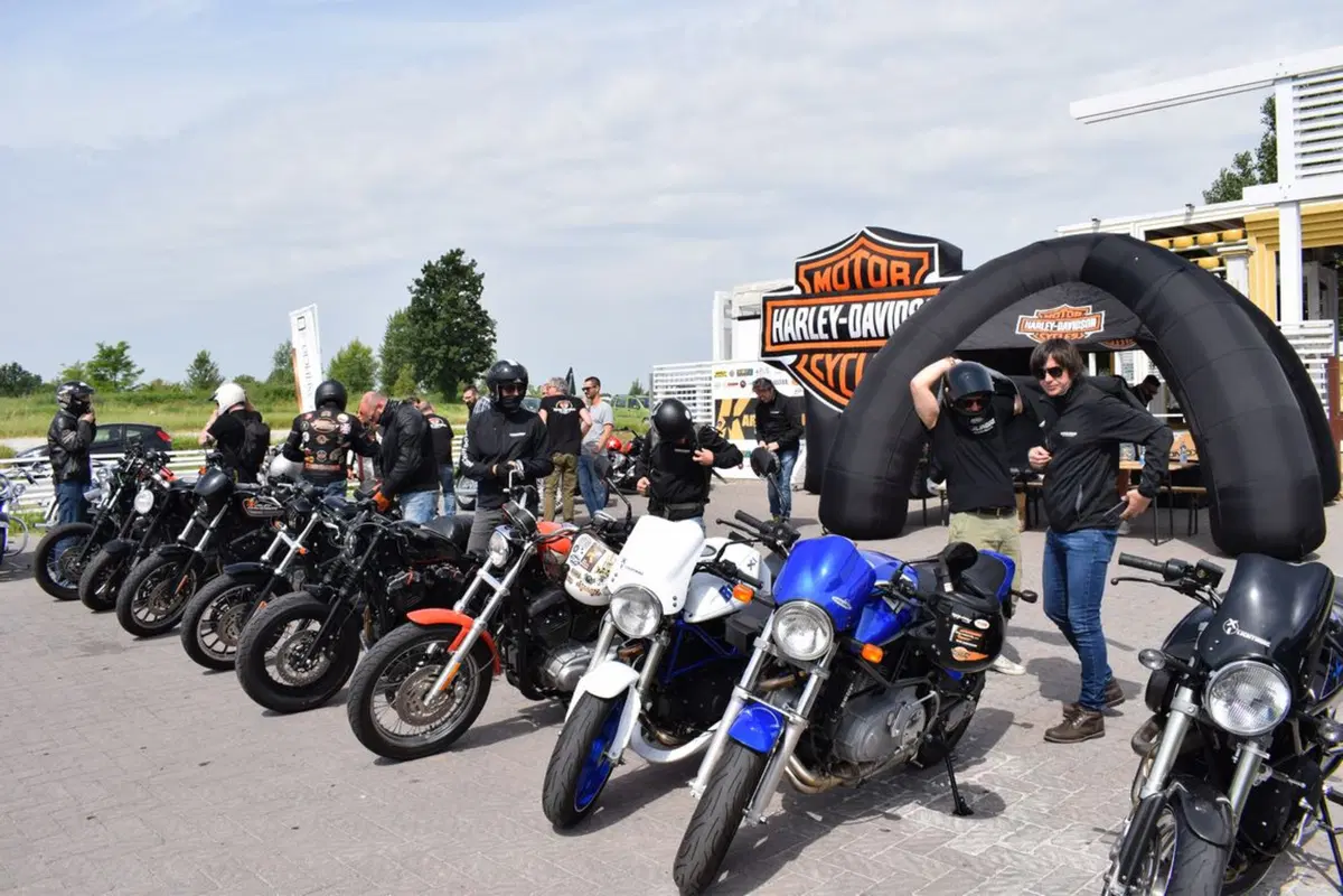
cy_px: 448
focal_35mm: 27
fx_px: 1007
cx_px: 672
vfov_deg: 47.9
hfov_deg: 67.4
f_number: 10
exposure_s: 1/400
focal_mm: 18
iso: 200
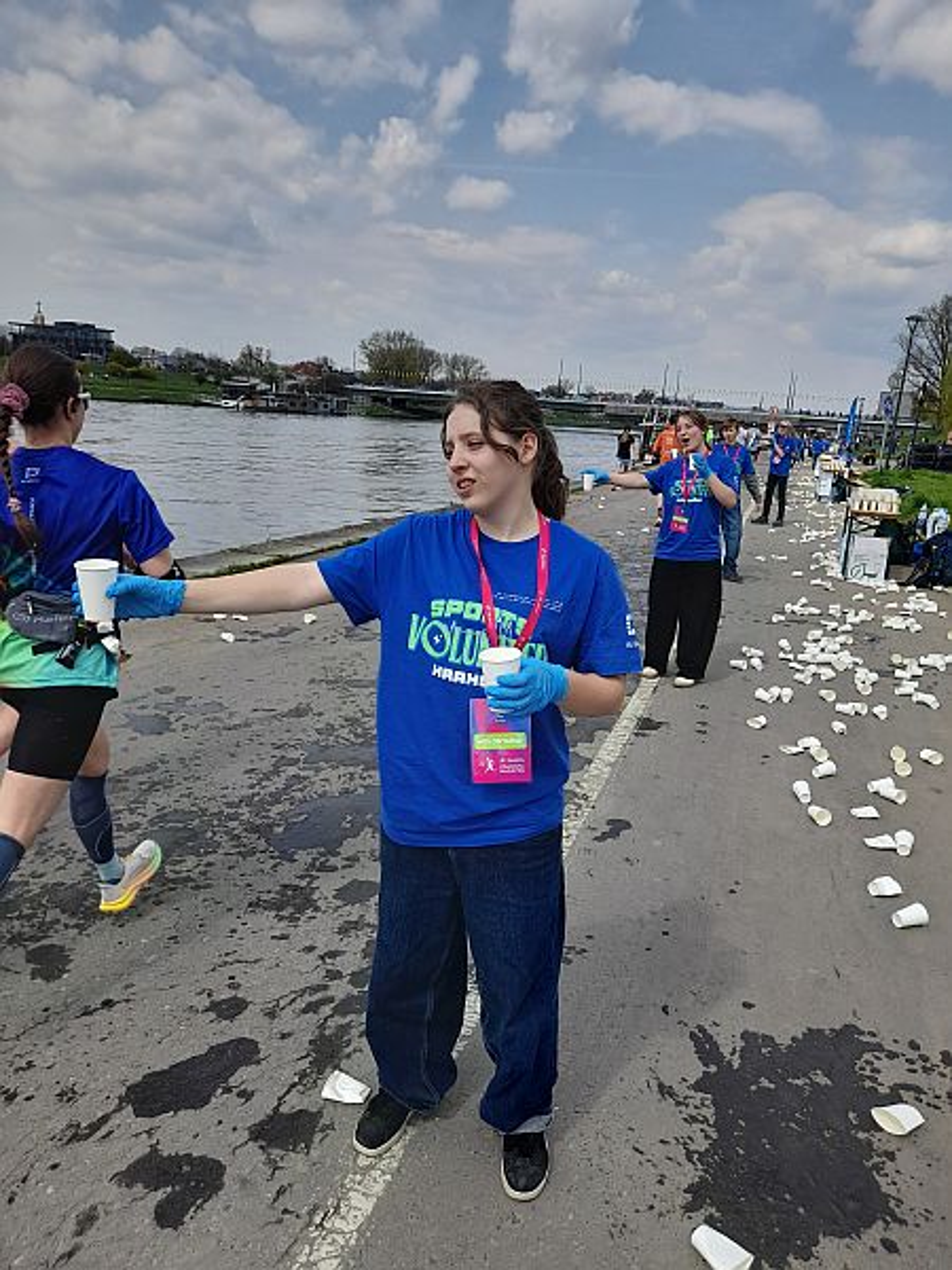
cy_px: 635
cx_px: 476
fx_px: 917
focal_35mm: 25
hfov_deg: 54.9
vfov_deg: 69.4
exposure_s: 1/960
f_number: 2
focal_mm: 4.6
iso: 20
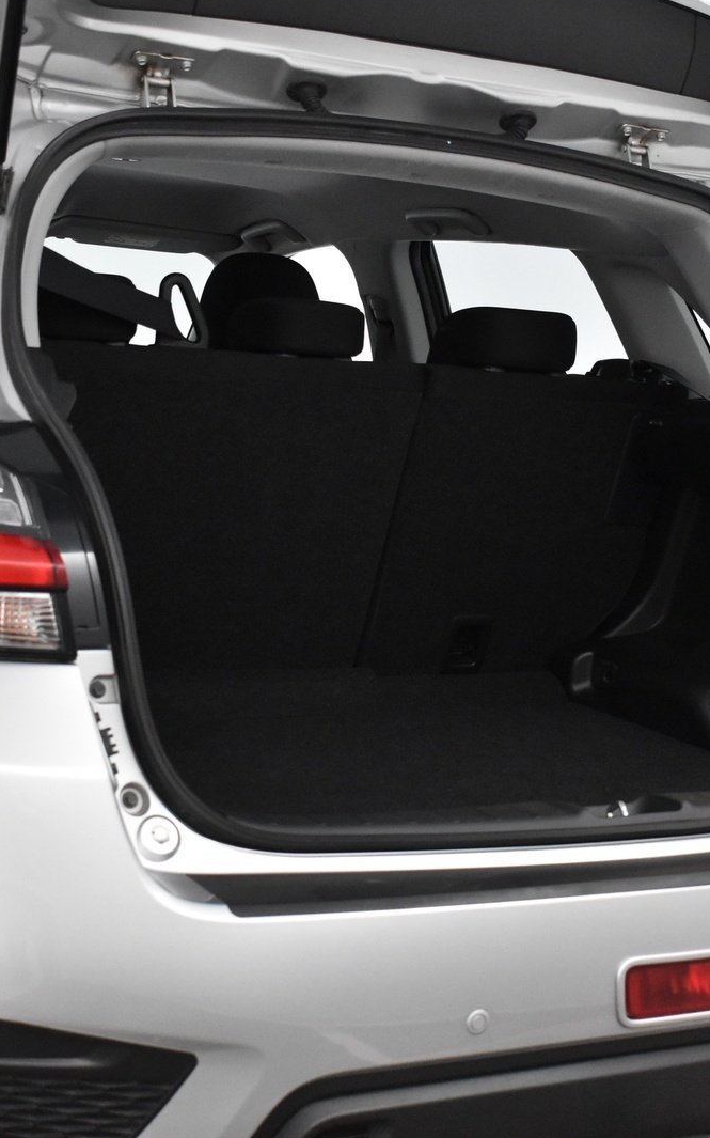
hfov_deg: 20.7
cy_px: 563
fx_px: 1945
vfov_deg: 32.6
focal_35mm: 63
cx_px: 367
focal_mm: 27
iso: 3200
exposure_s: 1/100
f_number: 5
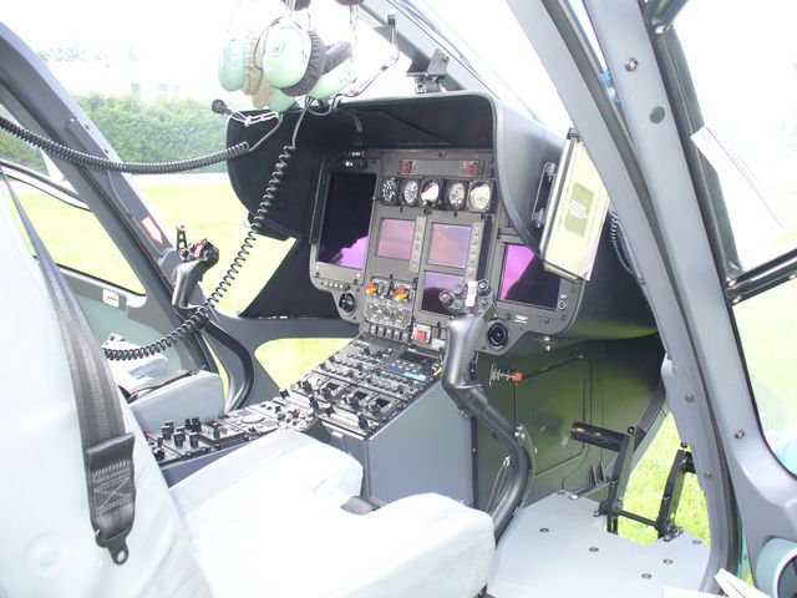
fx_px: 852
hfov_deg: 50.1
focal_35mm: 37
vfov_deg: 38.7
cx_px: 398
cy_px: 299
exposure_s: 1/60
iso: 80
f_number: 2.8
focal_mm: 6.1
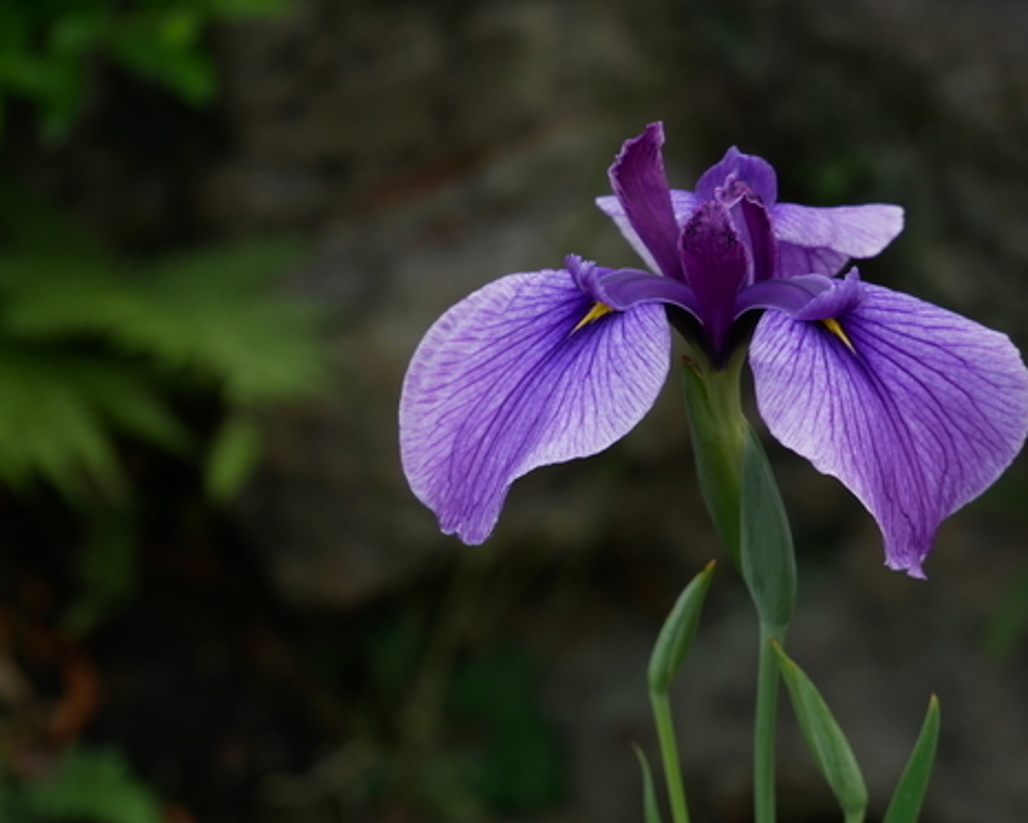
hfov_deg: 12.8
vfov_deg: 10.2
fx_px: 4595
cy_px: 460
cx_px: 640
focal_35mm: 151
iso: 200
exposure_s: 1/200
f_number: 5.6
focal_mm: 60
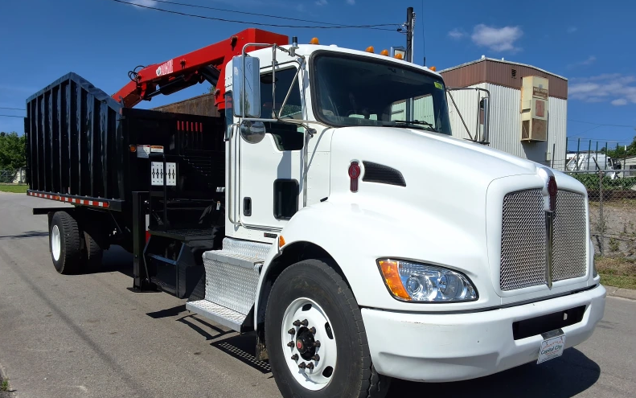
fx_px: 520
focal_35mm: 30
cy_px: 231
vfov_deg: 41.7
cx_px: 317
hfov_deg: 62.9
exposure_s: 1/3436
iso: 32
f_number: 1.9
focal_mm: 2.91
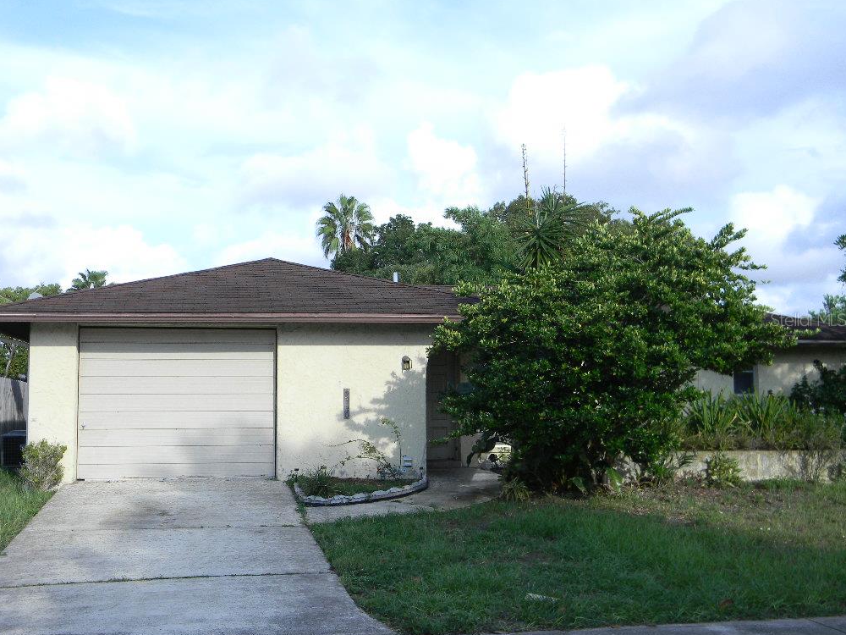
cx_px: 417
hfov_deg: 44.8
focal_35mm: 42
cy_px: 319
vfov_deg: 34.3
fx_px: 1026
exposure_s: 1/554
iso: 112
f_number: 3.8
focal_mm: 7.3
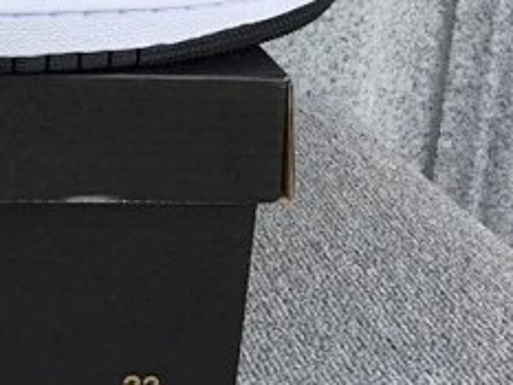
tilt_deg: -15.5
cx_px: -145
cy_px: -15
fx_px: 1260
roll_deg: -0.3
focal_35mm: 85
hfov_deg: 21.0
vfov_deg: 16.9
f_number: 2.4
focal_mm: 3.3
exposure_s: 1/259
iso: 25
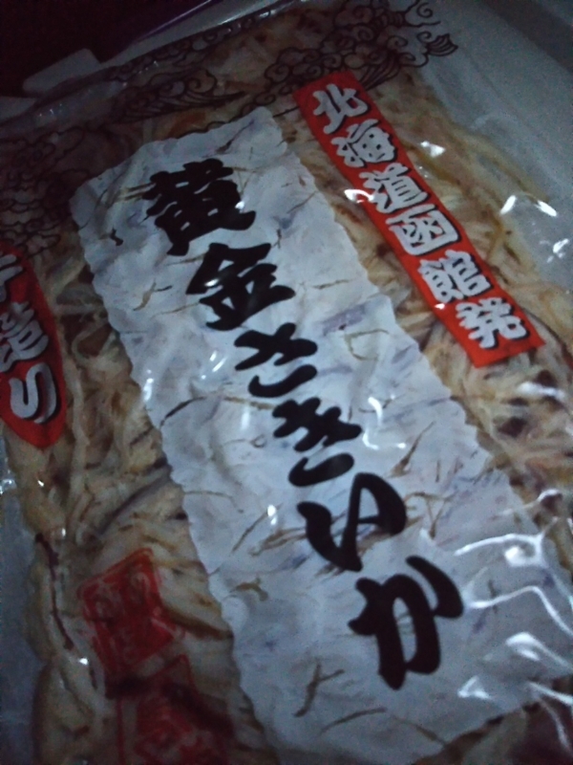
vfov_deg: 60.0
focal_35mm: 30
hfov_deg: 46.8
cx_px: 286
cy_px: 382
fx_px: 662
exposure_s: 1/15
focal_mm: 4
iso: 1000
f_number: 2.2
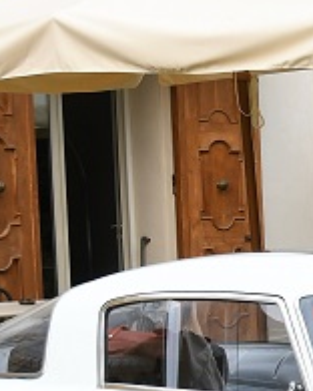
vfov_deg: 13.3
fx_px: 1656
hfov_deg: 9.7
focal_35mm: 143
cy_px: 389
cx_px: 706
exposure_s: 1/250
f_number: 4
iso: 160
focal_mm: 22
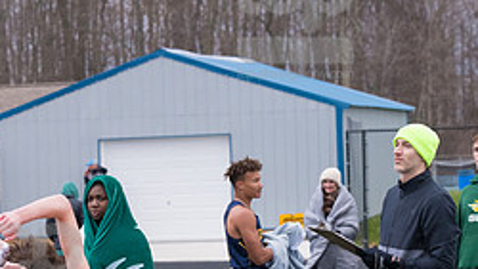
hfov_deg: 10.2
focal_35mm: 209
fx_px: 2651
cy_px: 276
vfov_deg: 5.8
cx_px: 25
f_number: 5
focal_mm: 86
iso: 2000
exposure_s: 1/2000
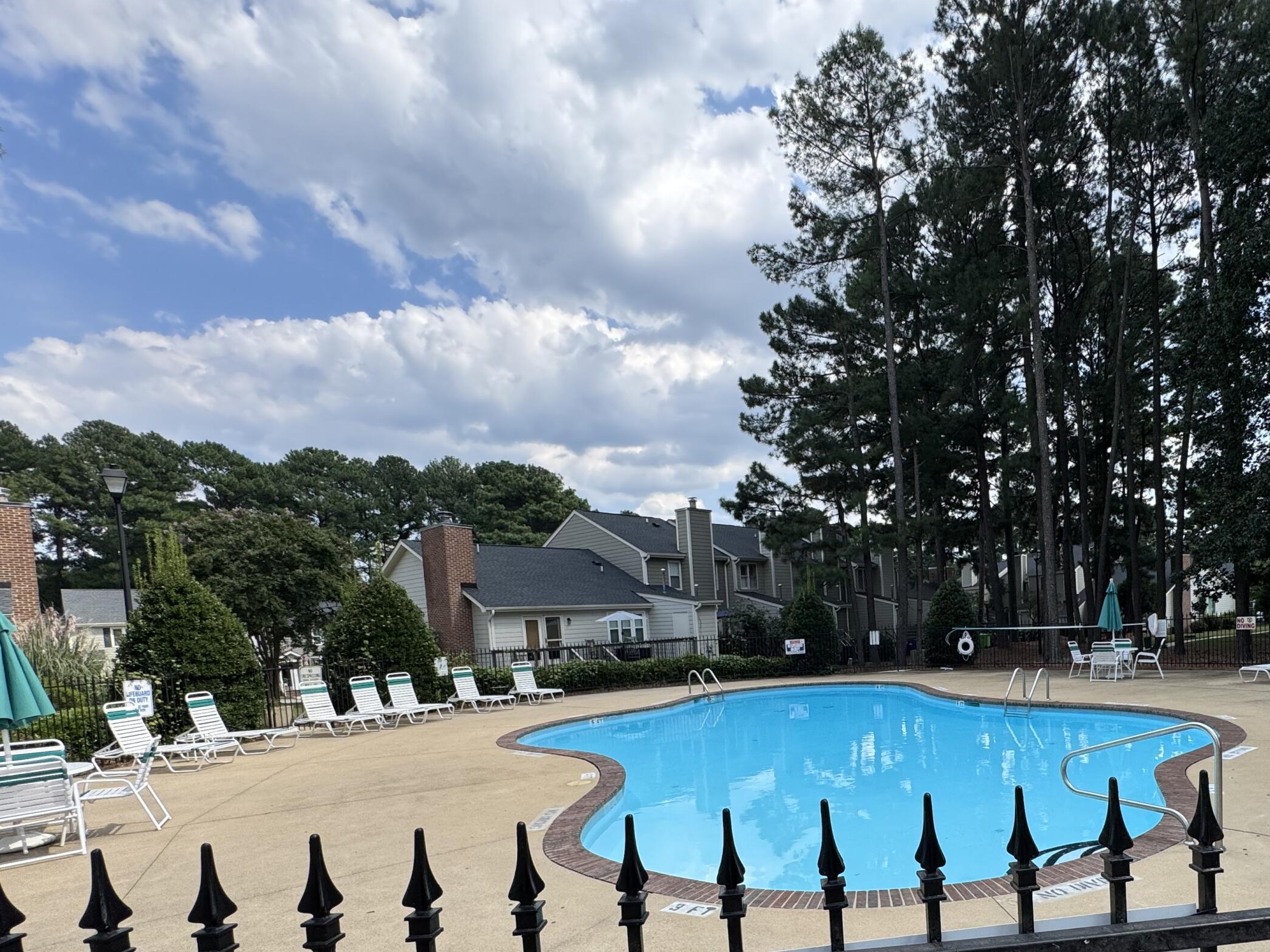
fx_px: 734
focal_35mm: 20
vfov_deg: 63.6
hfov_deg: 78.7
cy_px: 663
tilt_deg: -4.2
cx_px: 860
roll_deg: +2.4
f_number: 2.2
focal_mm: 2.22
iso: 50
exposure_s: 1/1094
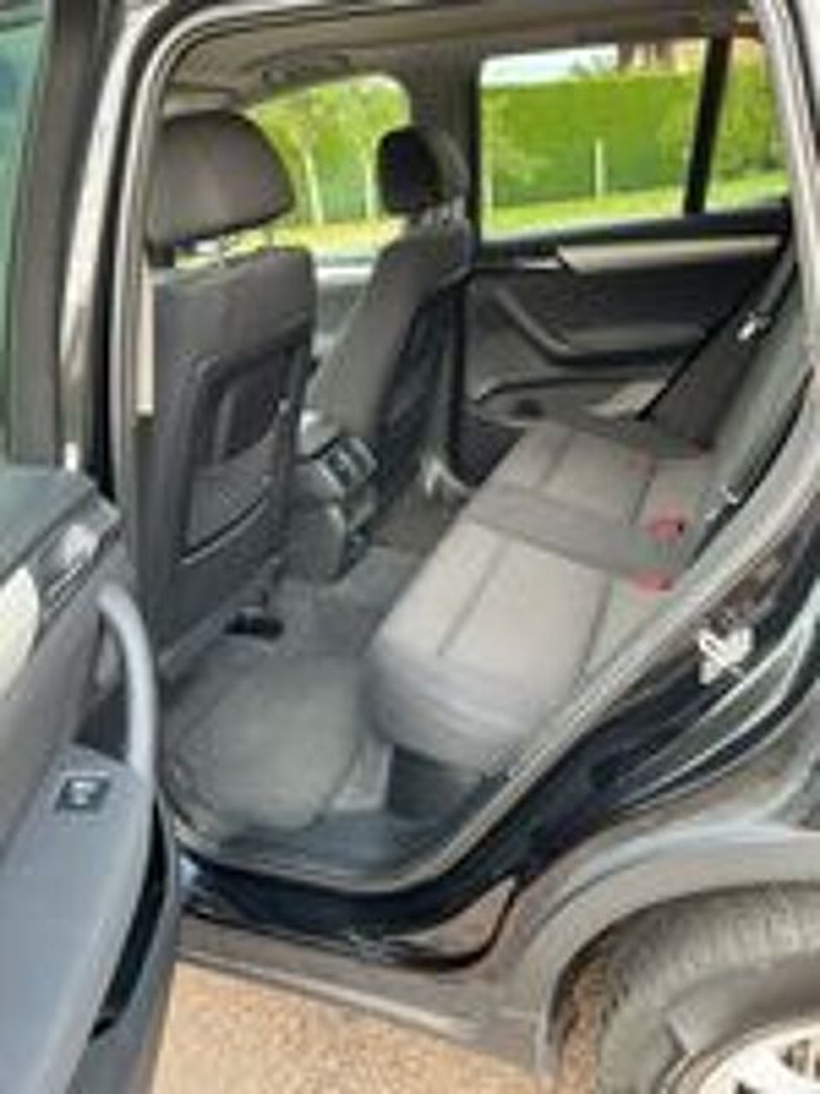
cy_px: 547
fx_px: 916
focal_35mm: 29
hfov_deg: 48.2
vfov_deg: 61.7
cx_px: 410
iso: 50
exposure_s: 1/60
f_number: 1.8
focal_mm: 3
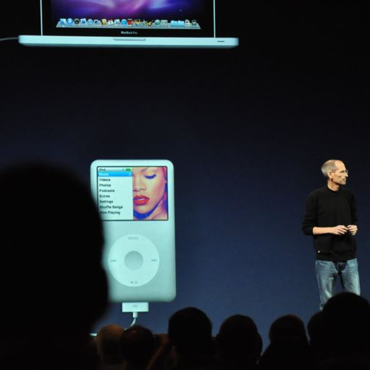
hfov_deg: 8.6
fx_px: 2451
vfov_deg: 8.6
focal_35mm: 203
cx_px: 148
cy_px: 186
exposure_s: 1/60
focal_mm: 105
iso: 1600
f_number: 5.6
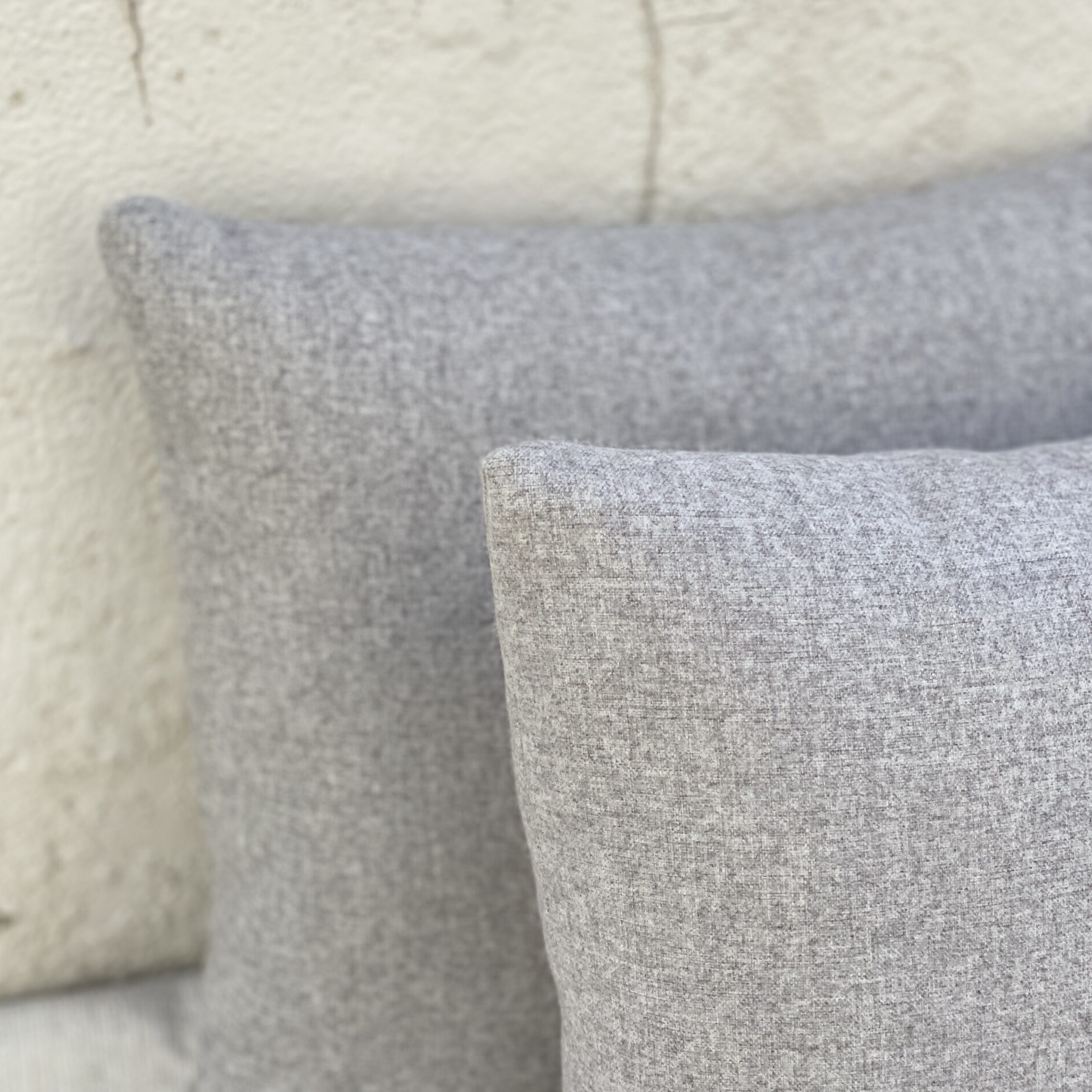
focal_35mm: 62
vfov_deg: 27.7
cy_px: 552
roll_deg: -5.8
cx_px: 540
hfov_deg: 27.7
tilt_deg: -31.7
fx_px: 2213
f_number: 2
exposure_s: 1/274
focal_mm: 6
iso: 20
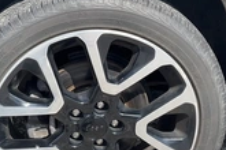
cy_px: 56
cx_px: 92
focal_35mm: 73
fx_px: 458
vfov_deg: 18.6
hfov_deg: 27.7
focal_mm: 3
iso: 25
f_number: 1.8
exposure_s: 1/792
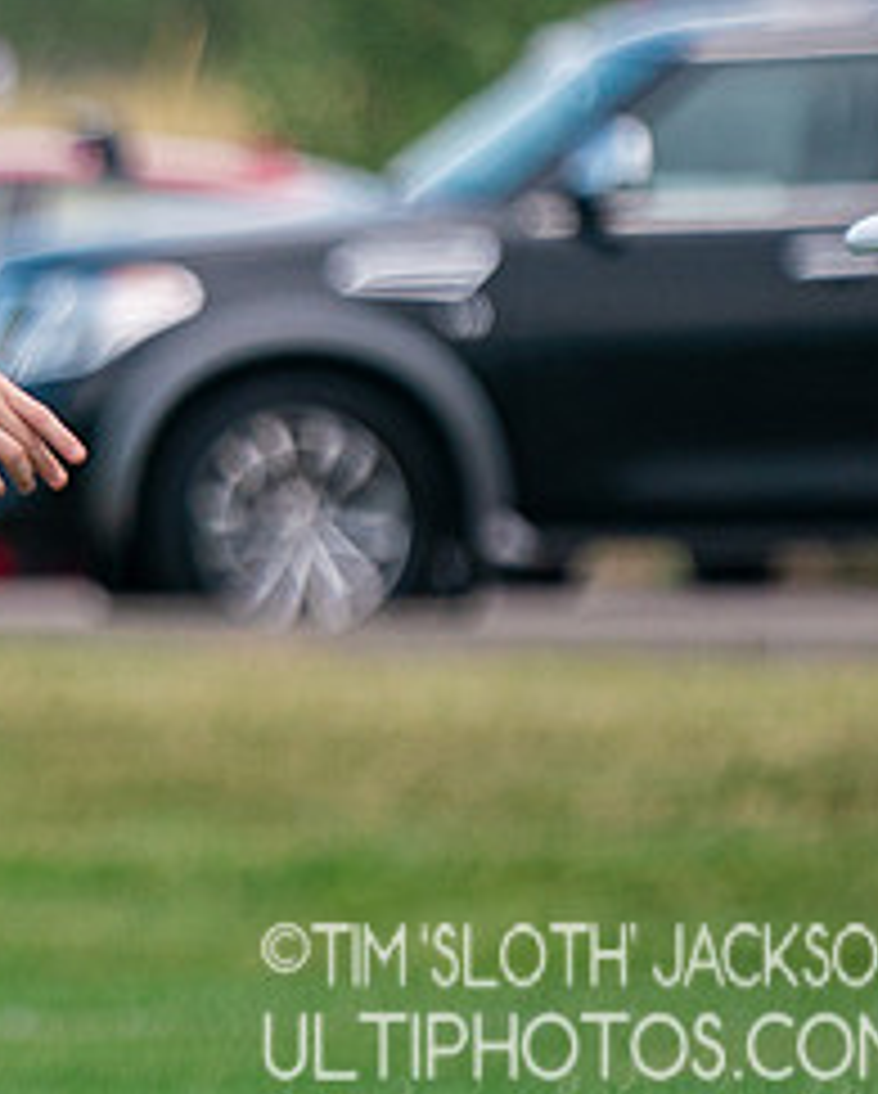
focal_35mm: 952
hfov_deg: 1.6
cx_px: -634
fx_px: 30865
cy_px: 667
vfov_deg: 2.0
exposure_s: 1/2000
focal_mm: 200
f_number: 2.8
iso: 320
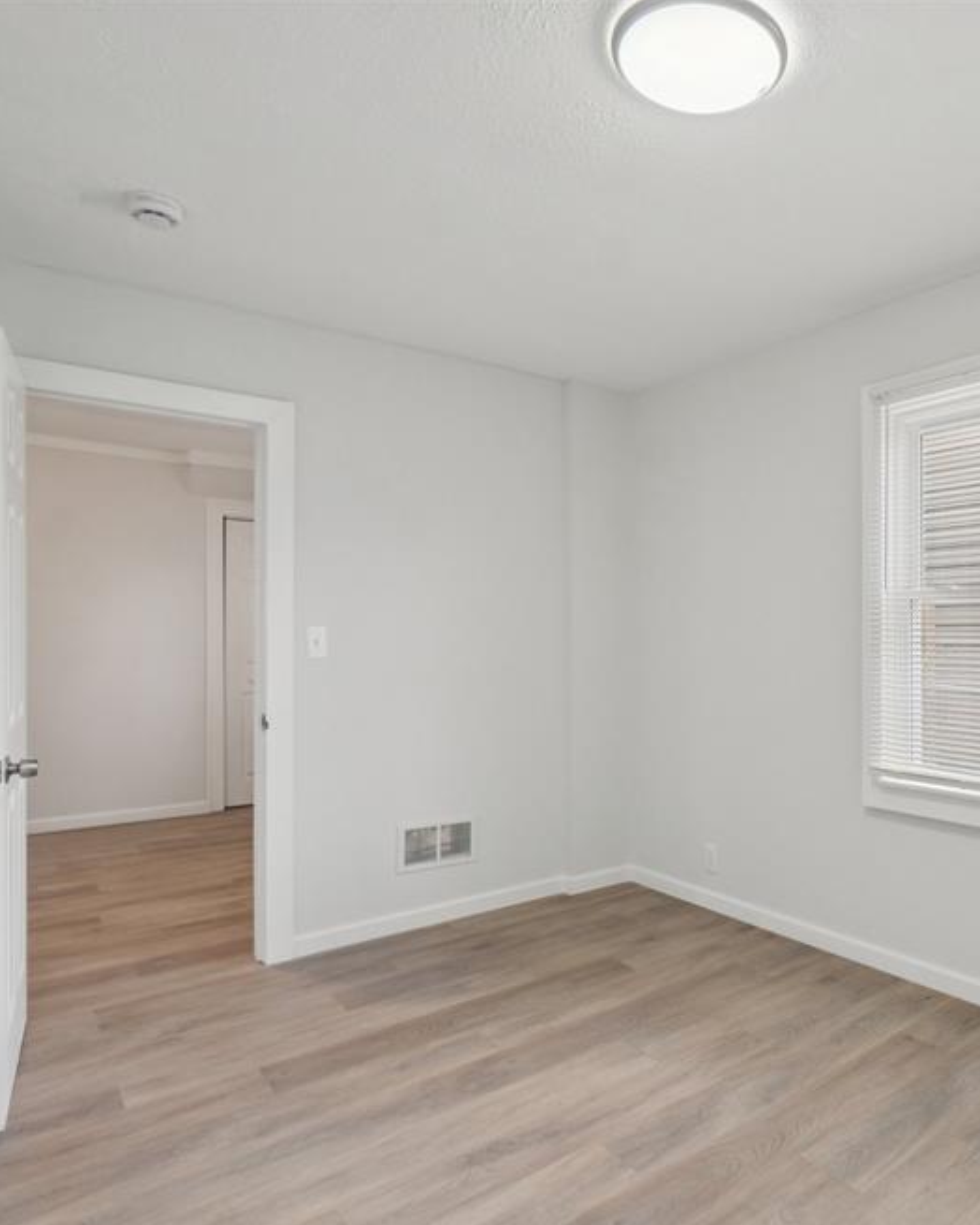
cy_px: 636
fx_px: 798
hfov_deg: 59.6
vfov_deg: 75.0
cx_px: 741
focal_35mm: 22
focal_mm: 10
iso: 400
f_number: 8
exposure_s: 1/30
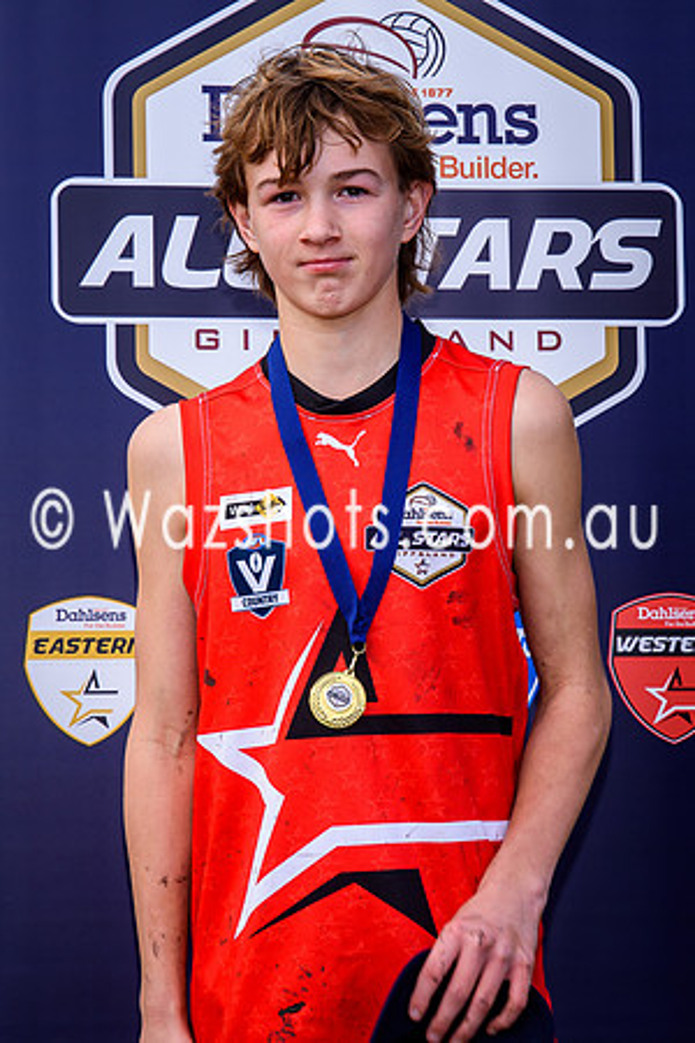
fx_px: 3876
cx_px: 371
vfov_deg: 15.3
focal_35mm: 134
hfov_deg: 10.2
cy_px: 470
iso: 100
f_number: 5.6
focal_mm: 50
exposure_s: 1/160
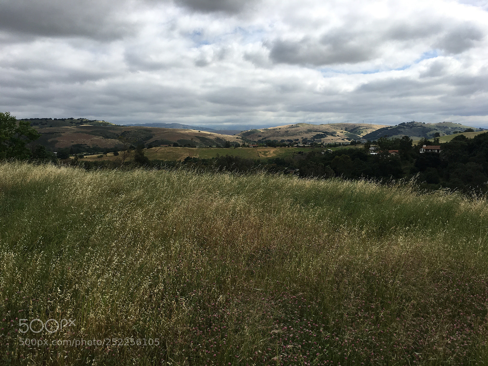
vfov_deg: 48.2
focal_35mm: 29
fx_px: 409
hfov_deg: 61.7
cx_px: 244
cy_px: 183
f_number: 2.2
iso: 25
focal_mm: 4.15
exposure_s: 1/2331
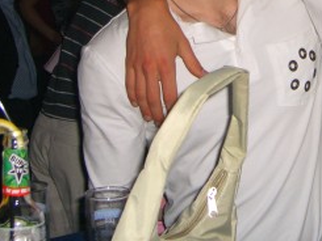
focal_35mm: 93
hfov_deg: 20.7
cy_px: -51
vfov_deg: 15.3
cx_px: 281
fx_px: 866
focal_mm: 7.9
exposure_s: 1/60
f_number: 2.8
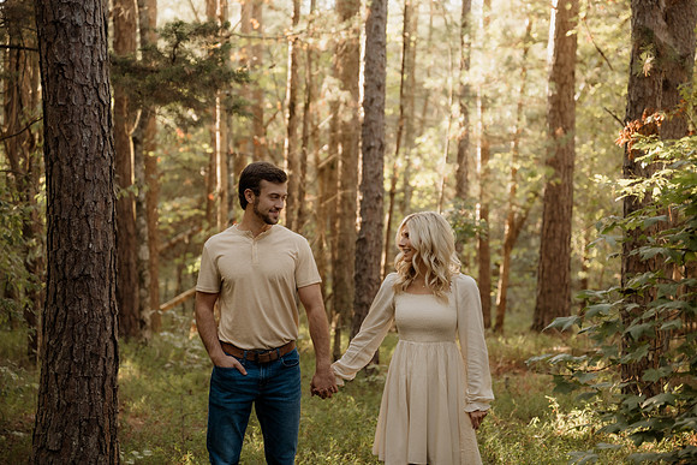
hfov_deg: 28.8
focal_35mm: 70
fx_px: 1356
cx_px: 348
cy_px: 232
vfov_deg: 19.5
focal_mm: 70
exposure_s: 1/160
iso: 500
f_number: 2.8
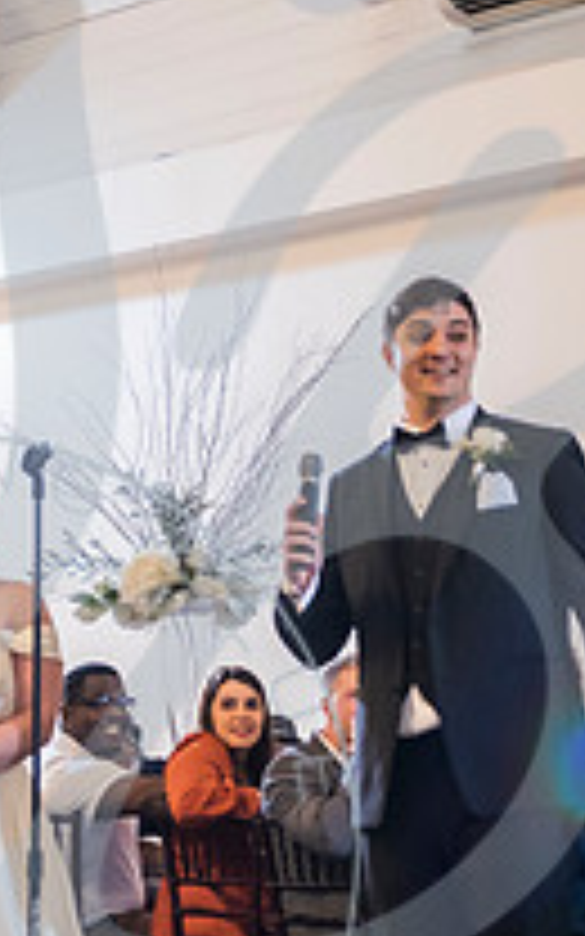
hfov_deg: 12.3
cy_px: 508
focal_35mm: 106
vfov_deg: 19.6
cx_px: 144
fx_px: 2704
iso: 2000
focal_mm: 48
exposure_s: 1/125
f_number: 2.8
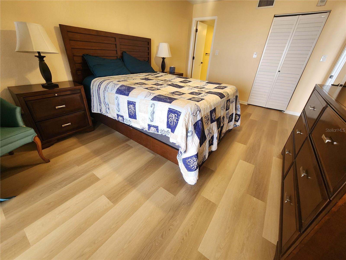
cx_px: 173
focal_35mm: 13
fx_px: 130
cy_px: 130
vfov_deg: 89.9
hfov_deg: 106.2
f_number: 2.2
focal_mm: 2.2
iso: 250
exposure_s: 1/60
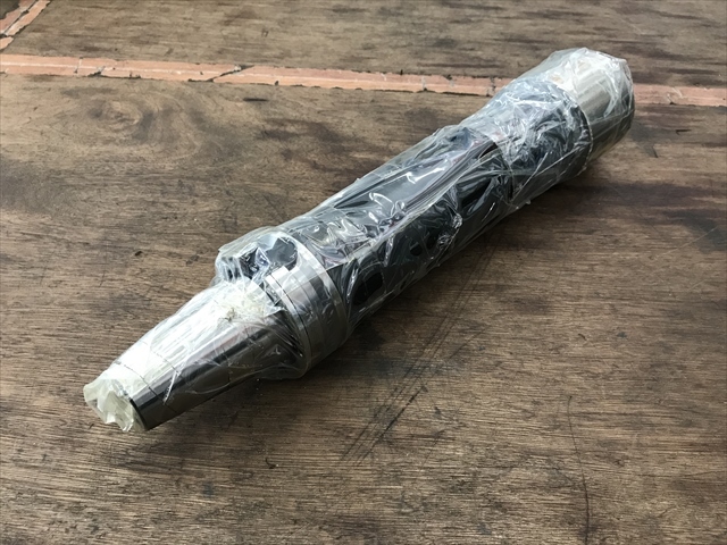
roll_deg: -4.9
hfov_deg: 63.4
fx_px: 588
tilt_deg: -44.5
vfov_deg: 49.7
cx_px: 364
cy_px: 272
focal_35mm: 28
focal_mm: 3.99
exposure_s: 1/20
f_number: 1.8
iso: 40
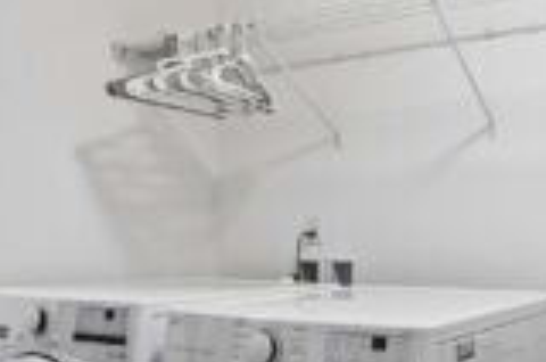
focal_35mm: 40
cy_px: 232
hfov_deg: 44.5
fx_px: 605
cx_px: 485
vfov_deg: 33.1
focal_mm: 16
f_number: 11
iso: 100
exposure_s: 1/8
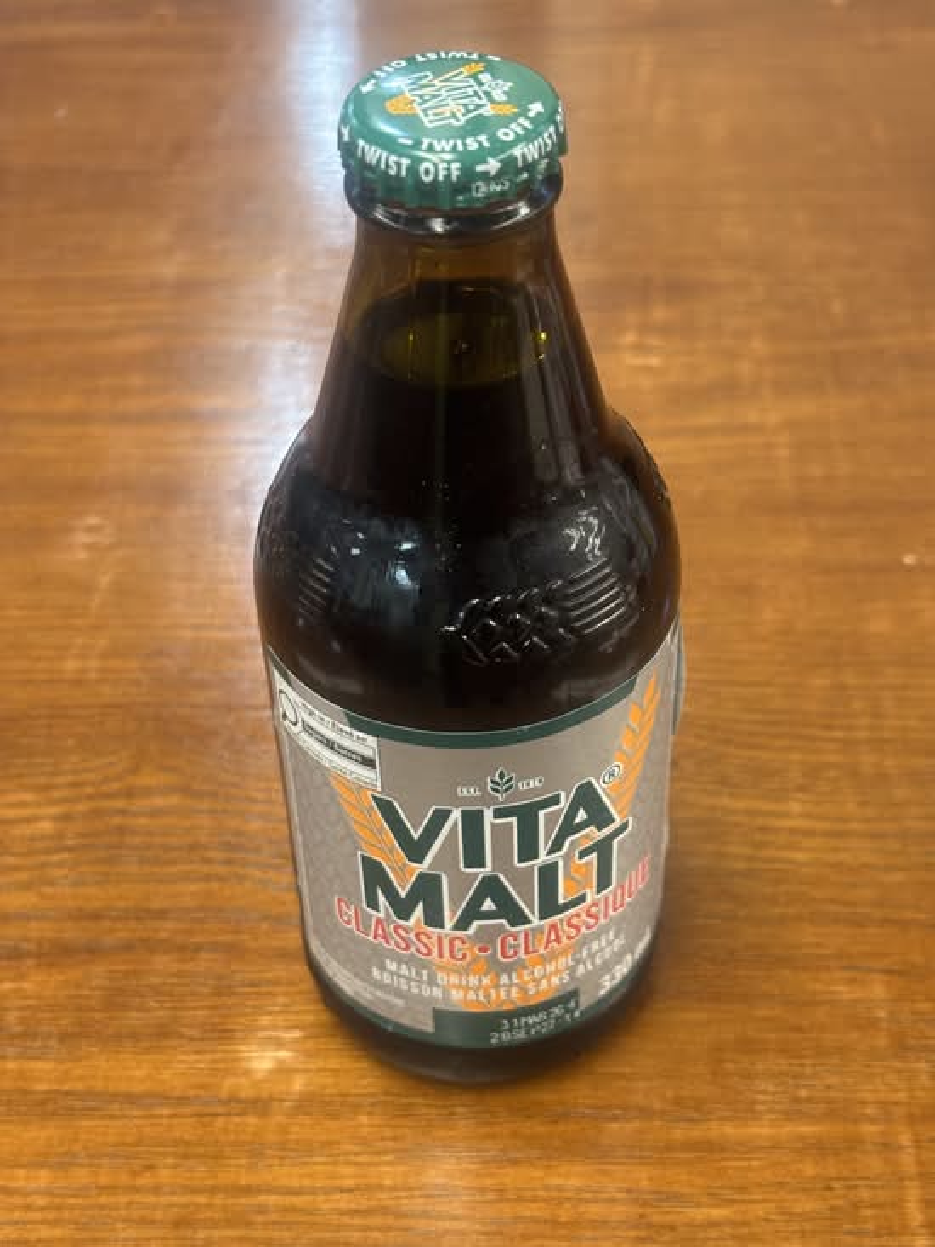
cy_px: 624
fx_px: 1872
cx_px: 468
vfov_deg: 36.8
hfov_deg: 28.0
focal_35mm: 52
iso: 125
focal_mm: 5.96
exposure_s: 1/30
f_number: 1.6
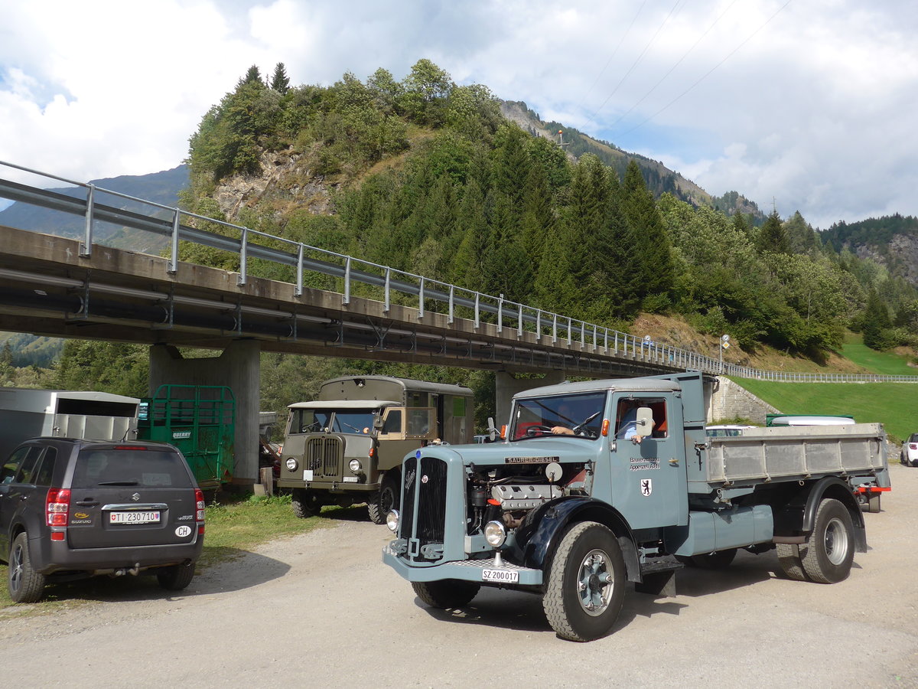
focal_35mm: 29
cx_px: 459
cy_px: 344
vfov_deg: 48.2
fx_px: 769
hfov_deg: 61.7
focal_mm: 6
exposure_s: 1/1300
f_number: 2.8
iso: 80
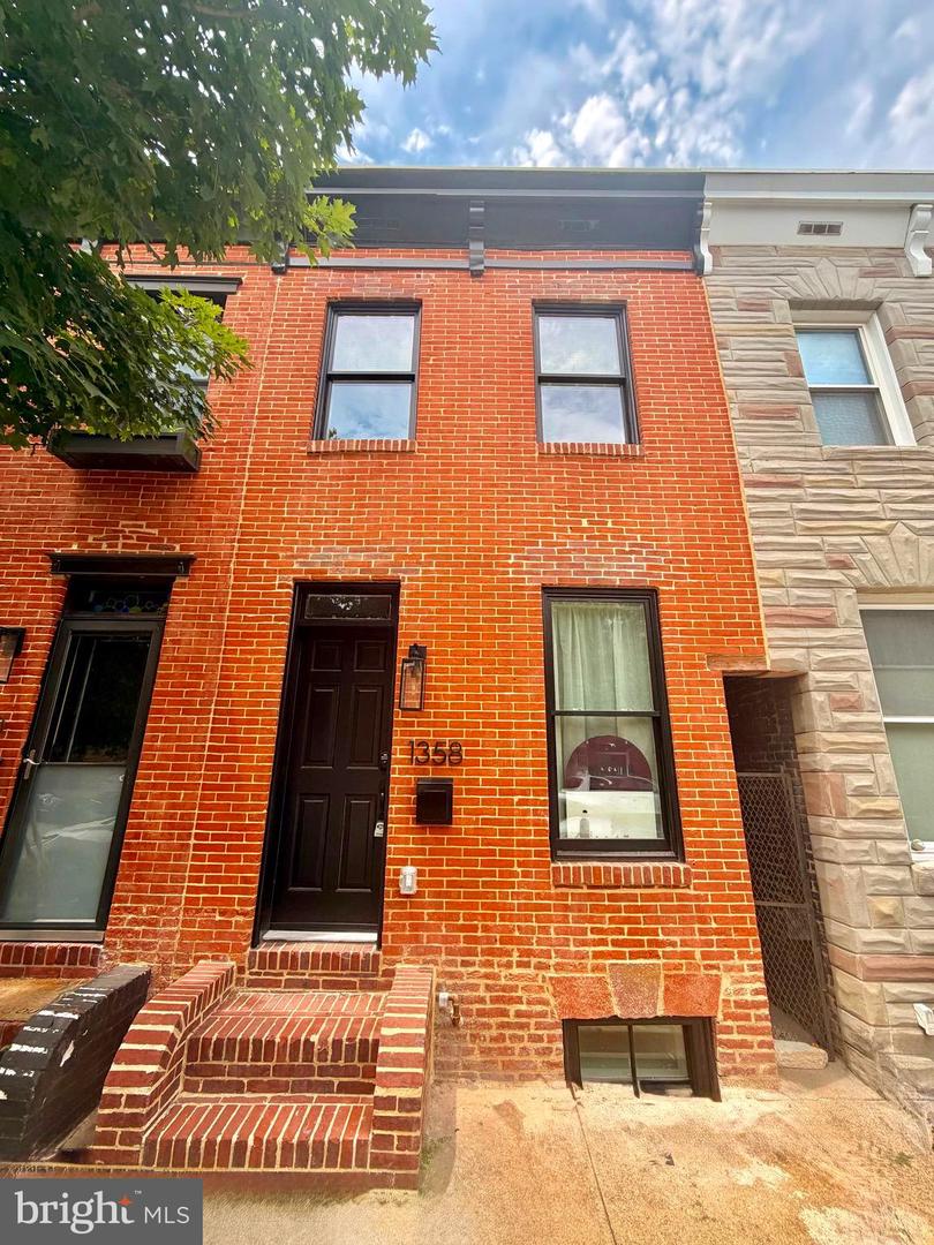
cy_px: 622
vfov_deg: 102.1
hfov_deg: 85.7
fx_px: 504
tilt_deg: +16.8
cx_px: 467
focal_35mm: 14
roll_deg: -0.8
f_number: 2.2
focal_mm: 2.22
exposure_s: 1/540
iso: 40
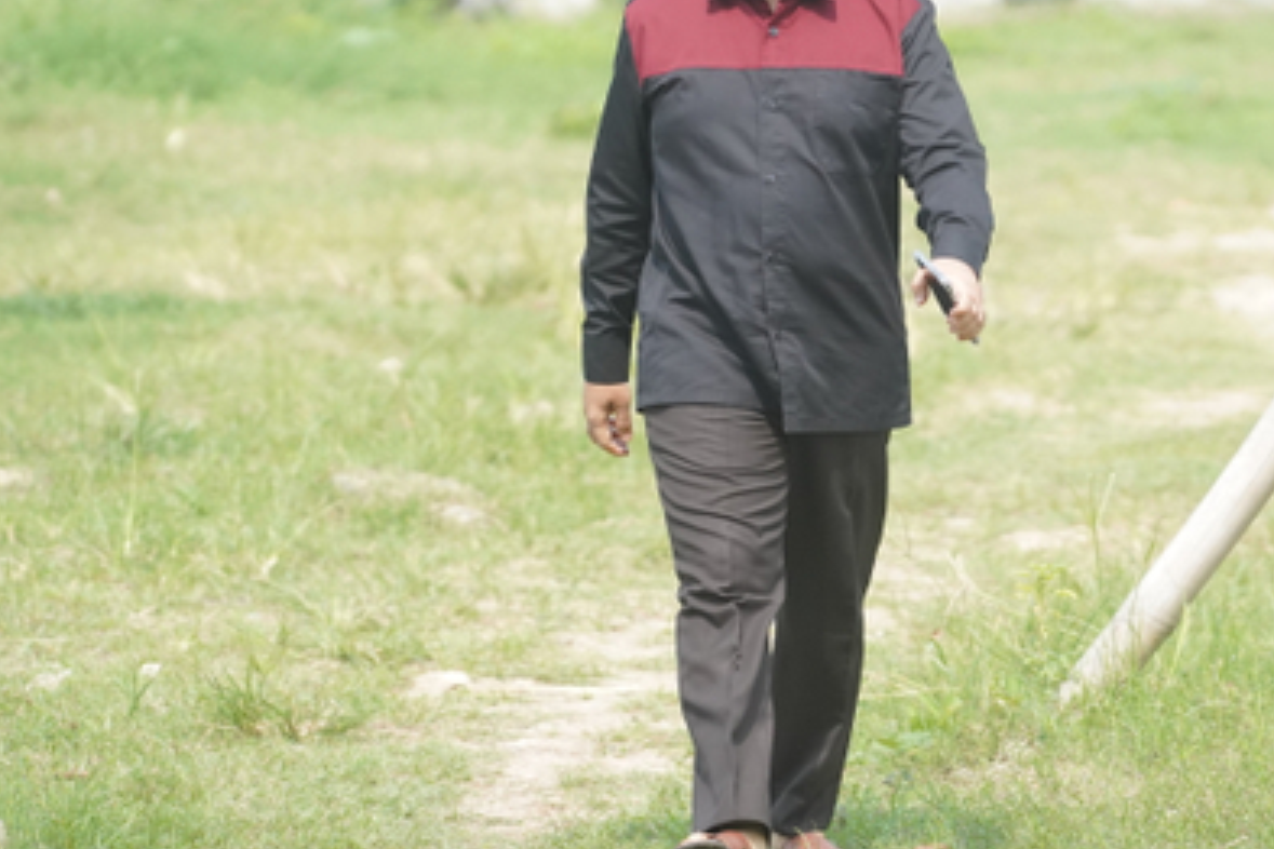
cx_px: 759
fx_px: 11536
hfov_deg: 6.3
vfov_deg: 4.2
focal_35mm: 326
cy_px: 258
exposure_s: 1/6400
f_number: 4.5
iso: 4000
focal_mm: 200
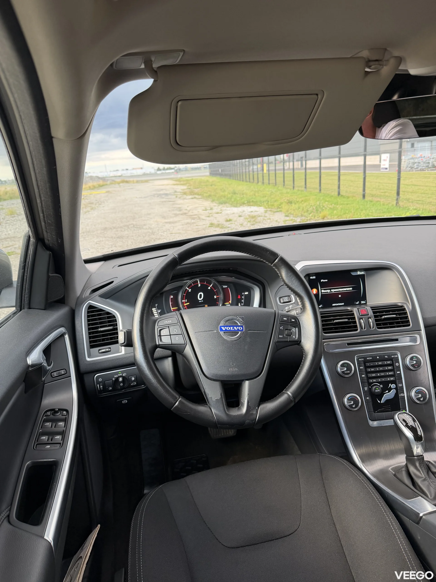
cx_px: 218
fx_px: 403
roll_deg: +4.3
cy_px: 291
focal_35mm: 24
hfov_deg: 56.8
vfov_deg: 71.6
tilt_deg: -16.2
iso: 200
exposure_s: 1/121
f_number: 1.78
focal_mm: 6.76
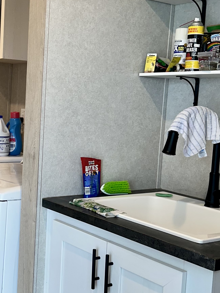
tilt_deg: -3.3
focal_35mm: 56
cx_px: 36
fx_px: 475
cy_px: 142
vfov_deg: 34.3
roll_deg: -3.3
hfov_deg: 25.5
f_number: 1.78
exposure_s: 1/120
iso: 125
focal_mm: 6.86
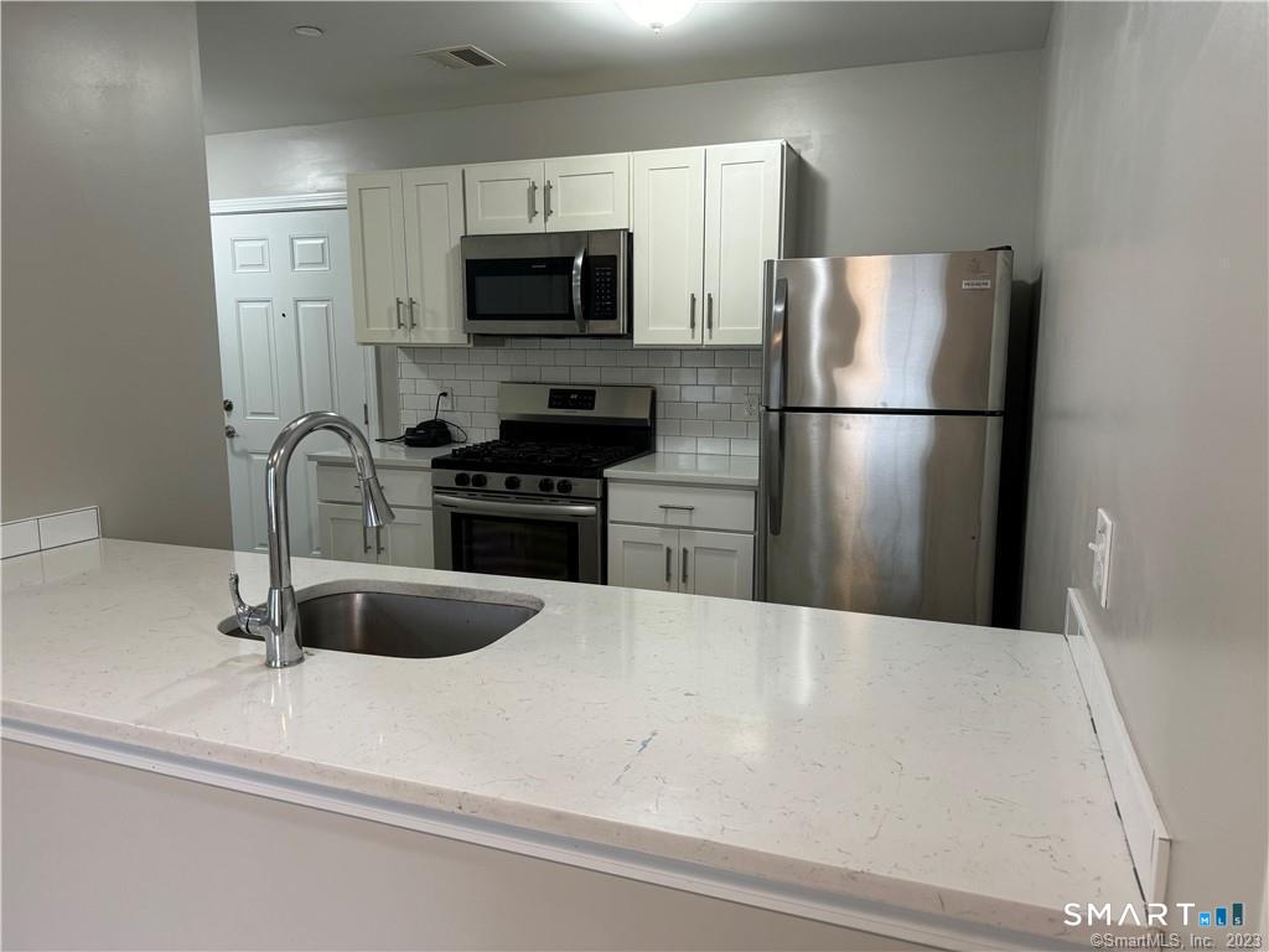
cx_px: 634
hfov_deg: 71.6
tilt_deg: -8.9
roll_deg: +0.0
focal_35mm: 24
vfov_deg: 56.8
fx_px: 880
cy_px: 476
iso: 125
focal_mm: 6.86
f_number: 1.78
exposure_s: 1/60
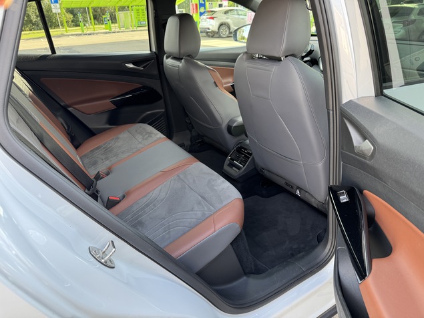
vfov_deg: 56.8
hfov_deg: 71.6
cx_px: 212
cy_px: 159
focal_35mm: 24
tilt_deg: -25.8
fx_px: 294
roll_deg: +3.0
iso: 100
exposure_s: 1/121
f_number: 1.78
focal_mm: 6.76
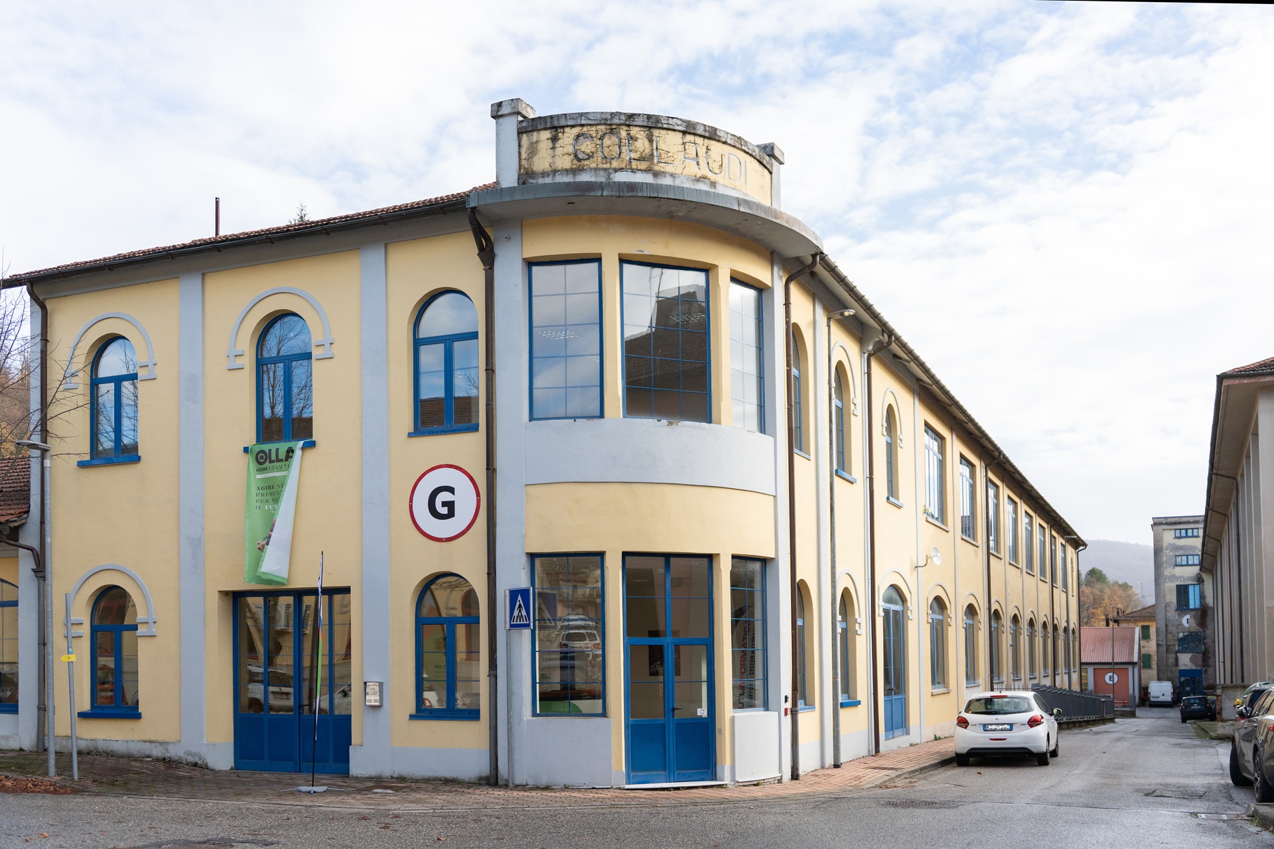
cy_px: 424
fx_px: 1193
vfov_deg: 39.2
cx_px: 637
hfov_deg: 56.2
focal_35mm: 34
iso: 800
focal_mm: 33.7
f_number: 2.8
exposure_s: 1/5000
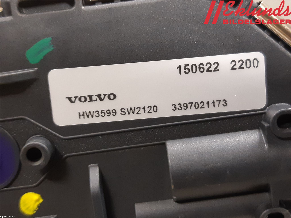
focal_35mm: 26
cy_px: 109
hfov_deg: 67.3
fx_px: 219
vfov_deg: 53.1
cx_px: 146
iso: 200
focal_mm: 3.93
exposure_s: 1/25
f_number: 1.7
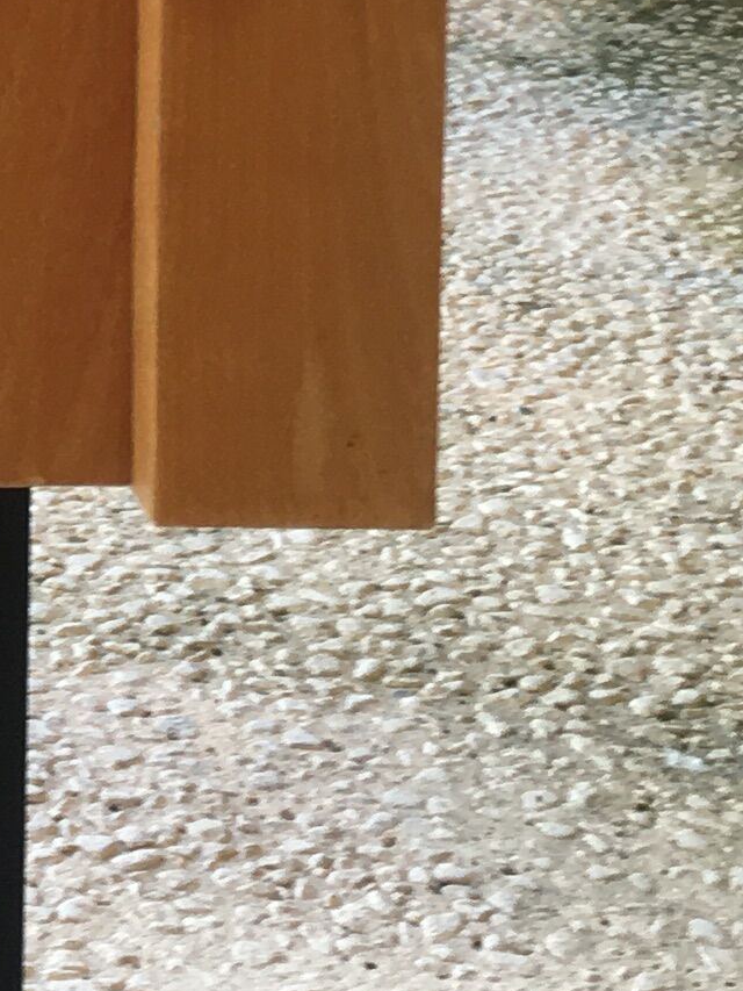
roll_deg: -1.0
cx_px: -604
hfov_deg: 10.2
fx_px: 3920
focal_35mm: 137
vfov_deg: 13.4
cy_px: -573
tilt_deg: -6.9
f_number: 2.2
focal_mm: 4.15
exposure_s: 1/50
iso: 32
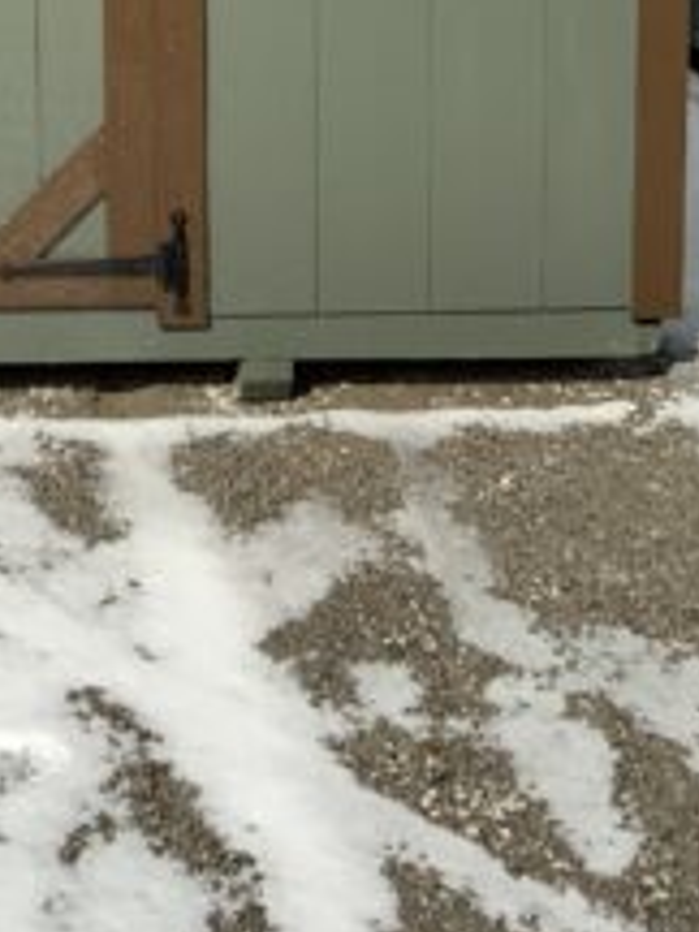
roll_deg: +0.8
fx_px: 2100
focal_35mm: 78
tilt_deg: -8.4
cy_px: -147
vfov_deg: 23.2
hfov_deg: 18.0
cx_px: -136
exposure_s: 1/3322
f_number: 1.8
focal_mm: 3
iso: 16
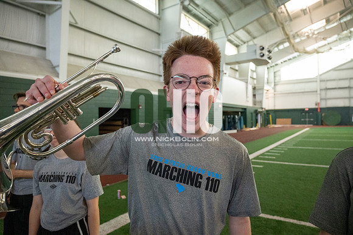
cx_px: 176
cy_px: 118
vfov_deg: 53.2
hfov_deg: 73.7
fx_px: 235
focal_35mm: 24
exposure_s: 1/500
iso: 10000
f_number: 4
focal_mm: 24
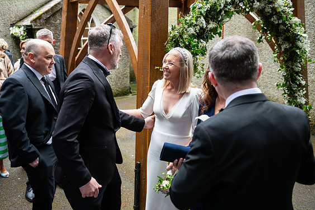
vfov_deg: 40.0
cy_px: 105
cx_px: 153
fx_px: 289
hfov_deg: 57.2
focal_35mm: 33
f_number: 3.5
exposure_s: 1/160
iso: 400
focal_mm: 32
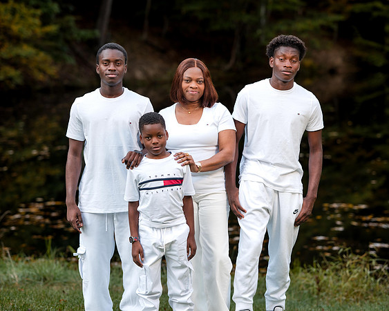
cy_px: 148
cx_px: 185
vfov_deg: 15.0
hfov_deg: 18.8
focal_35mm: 102
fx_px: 1178
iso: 50
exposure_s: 1/100
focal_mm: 85
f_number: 2.5
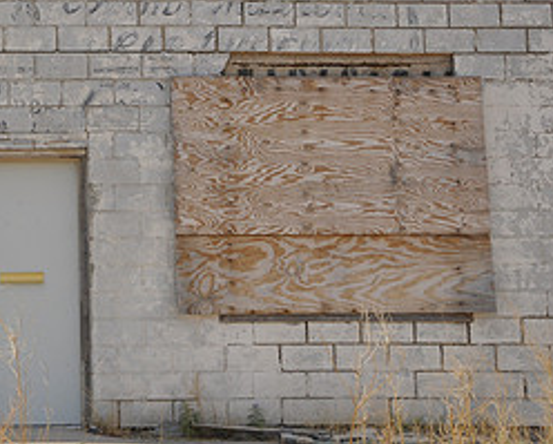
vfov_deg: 16.6
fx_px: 1508
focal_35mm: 92
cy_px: 88
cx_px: -18
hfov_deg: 20.1
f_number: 7.1
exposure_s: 1/200
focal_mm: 28
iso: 200
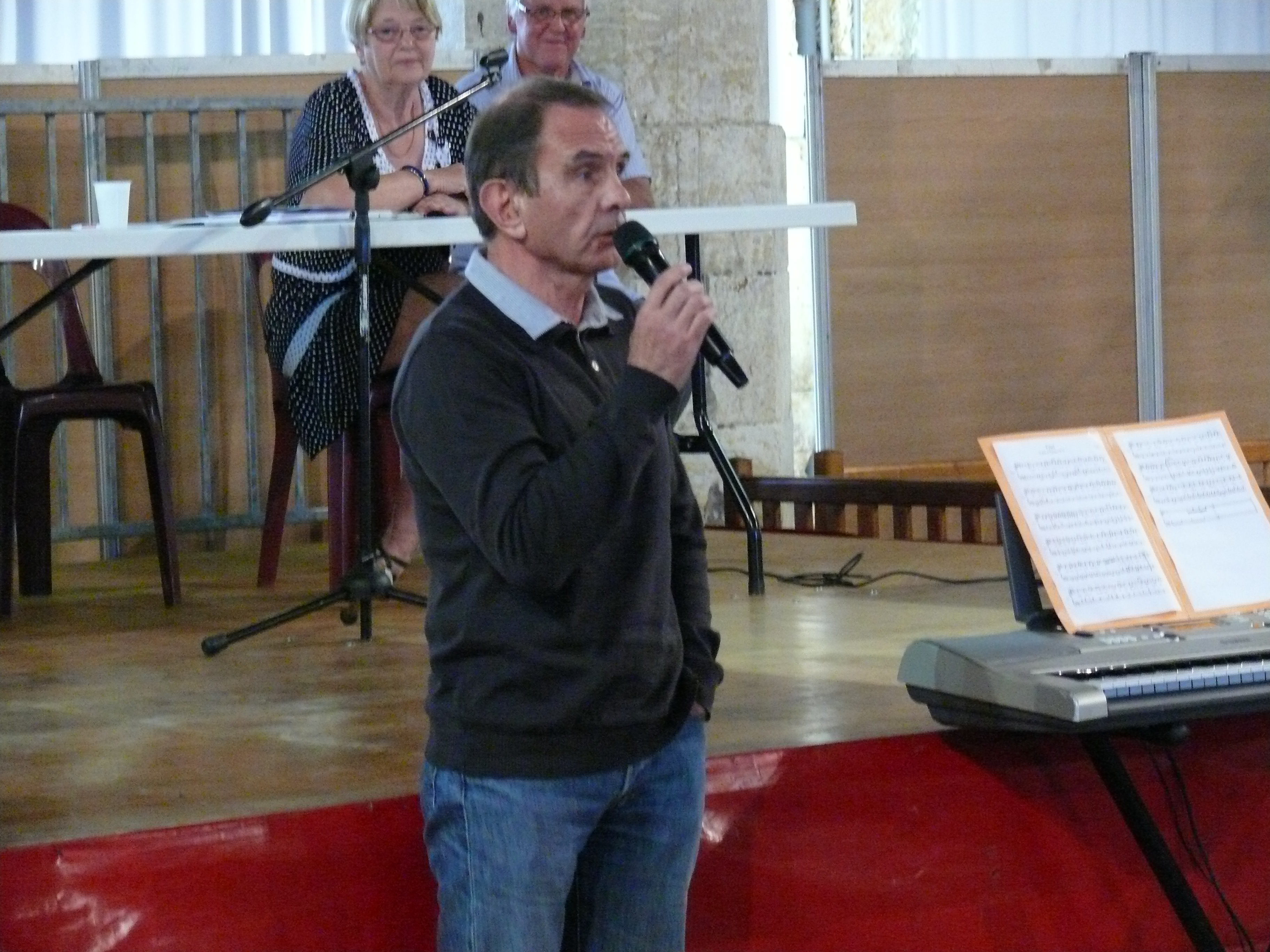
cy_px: 476
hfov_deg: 14.9
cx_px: 635
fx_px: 4843
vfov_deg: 11.2
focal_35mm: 132
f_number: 3.6
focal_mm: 28
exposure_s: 1/25
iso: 800
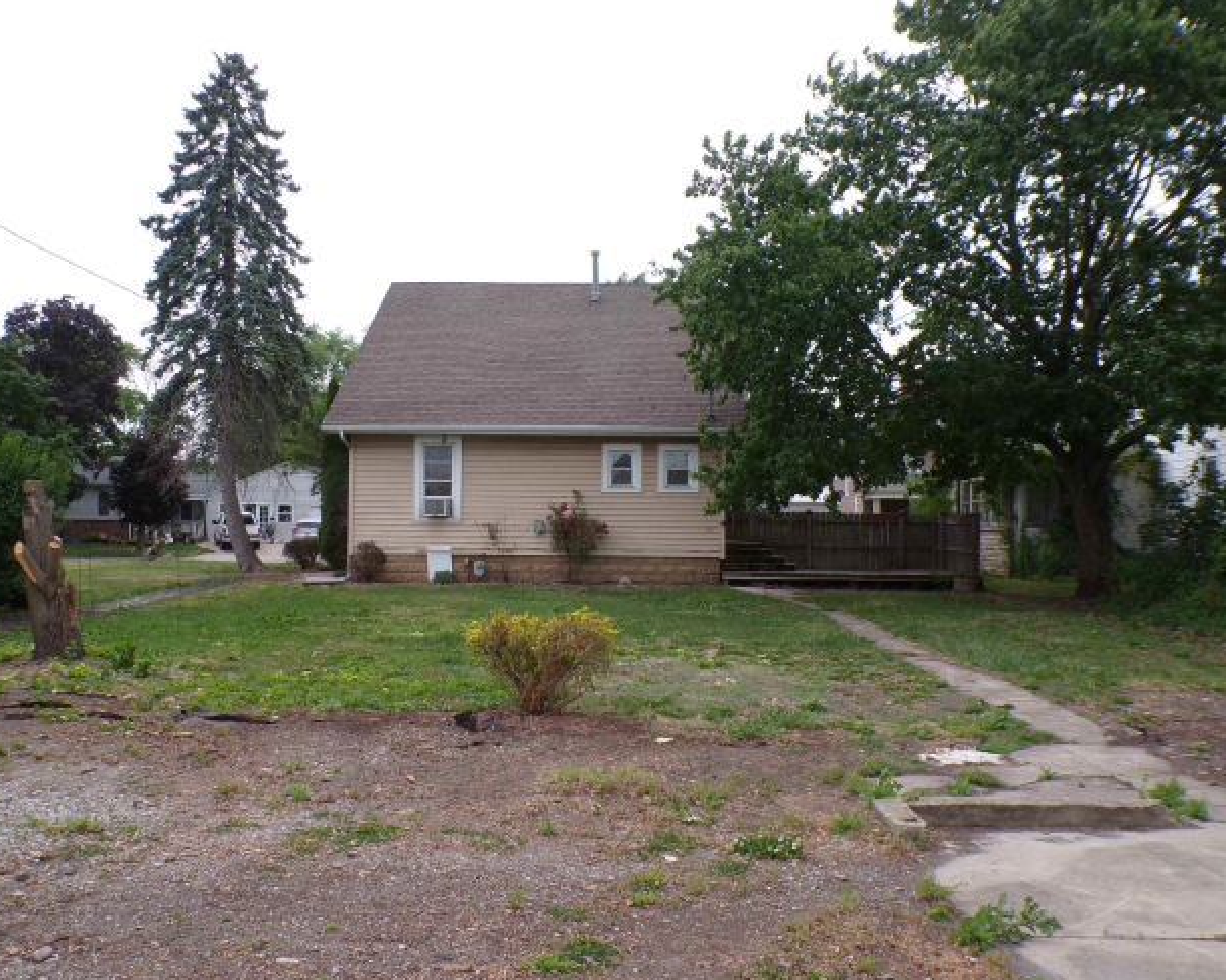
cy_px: 492
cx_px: 612
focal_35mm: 30
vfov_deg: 48.5
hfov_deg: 58.8
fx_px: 1088
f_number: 4.6
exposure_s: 1/350
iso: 100
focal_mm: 5
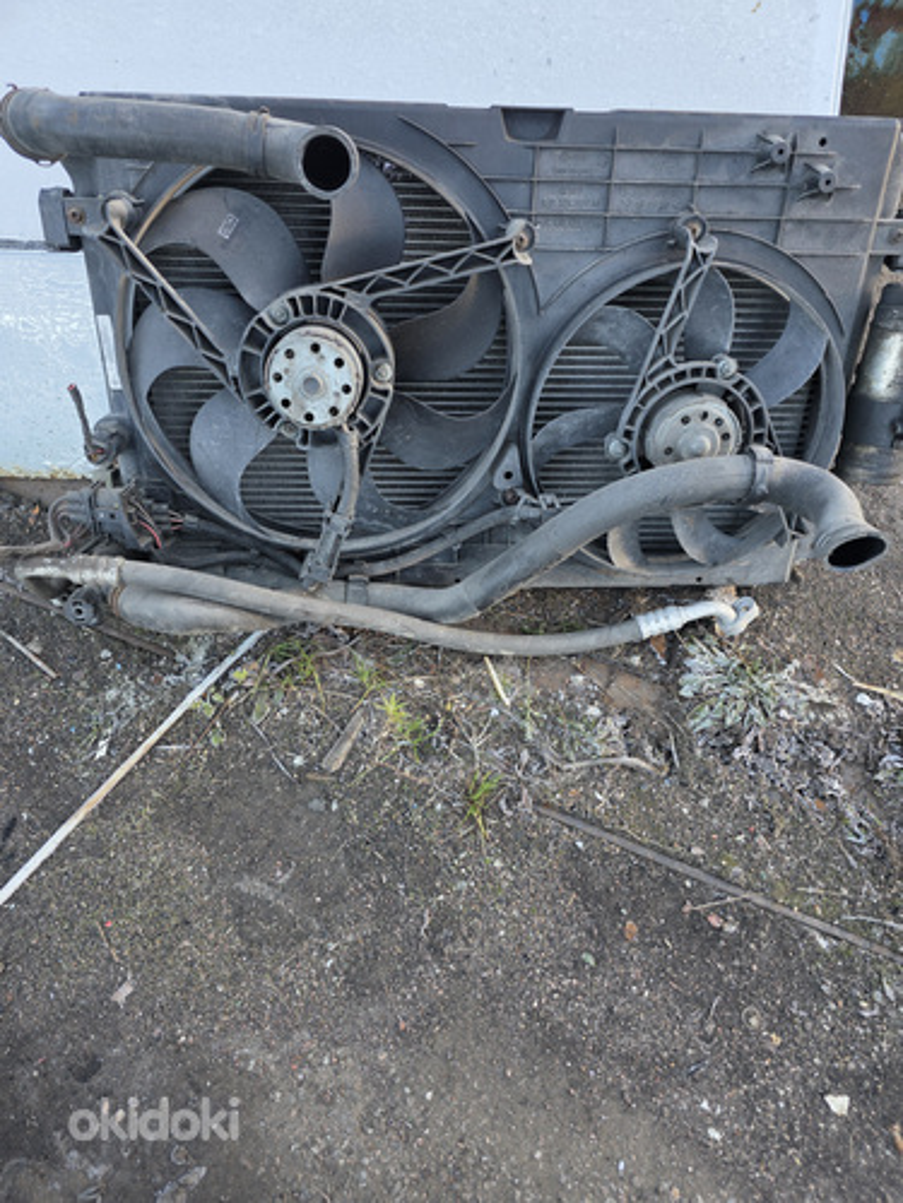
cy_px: 602
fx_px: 800
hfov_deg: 58.9
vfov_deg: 73.9
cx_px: 452
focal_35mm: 23
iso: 100
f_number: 1.7
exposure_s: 1/180
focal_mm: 6.3
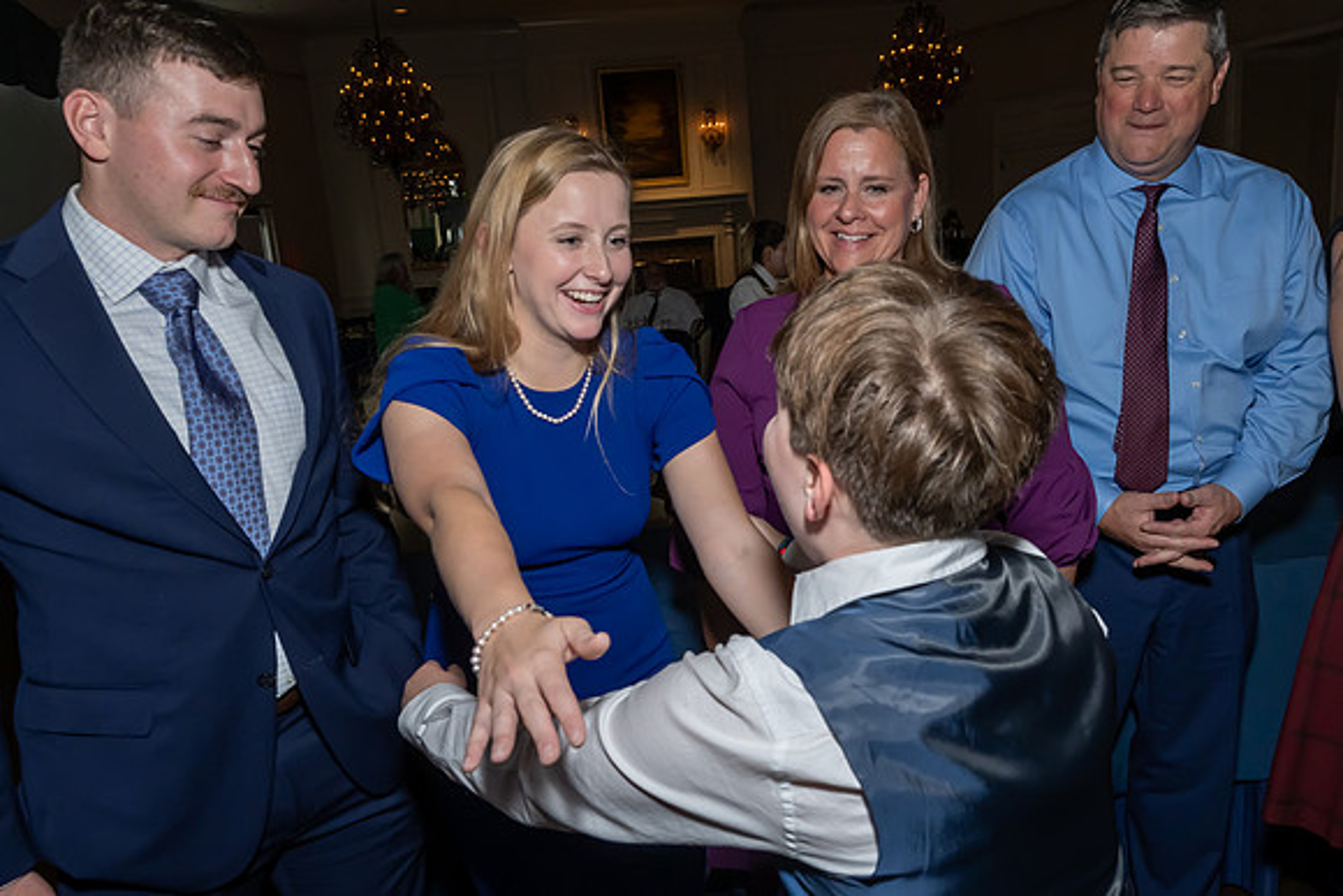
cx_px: 711
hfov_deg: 68.4
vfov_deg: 48.8
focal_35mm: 26
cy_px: 474
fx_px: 987
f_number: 8
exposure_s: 1/250
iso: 1000
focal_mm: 17
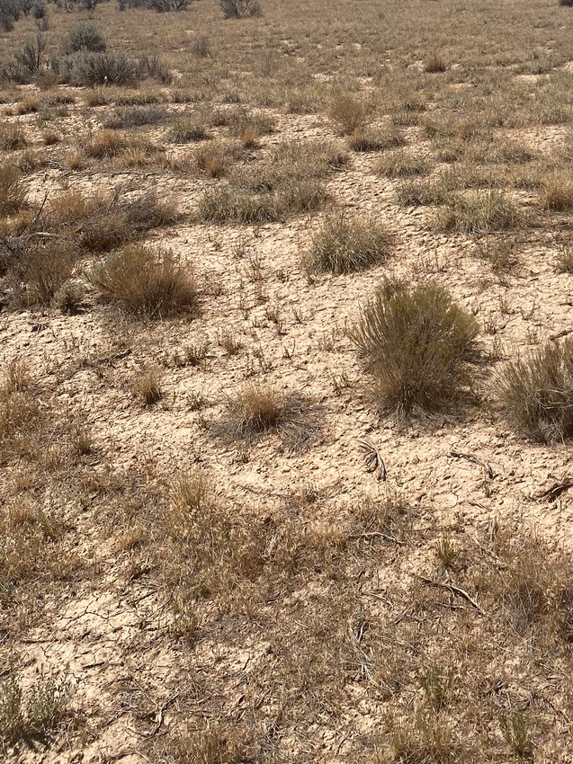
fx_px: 1038
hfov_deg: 30.1
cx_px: 468
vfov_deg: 37.9
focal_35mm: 47
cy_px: 84
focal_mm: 4.25
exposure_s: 1/3846
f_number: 1.8
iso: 32
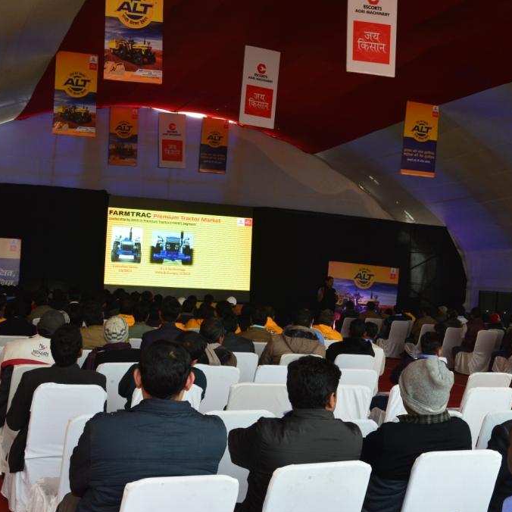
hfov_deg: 31.5
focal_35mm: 54
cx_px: 322
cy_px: 257
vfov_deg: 31.6
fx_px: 904
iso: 400
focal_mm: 28
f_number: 8
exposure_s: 1/80
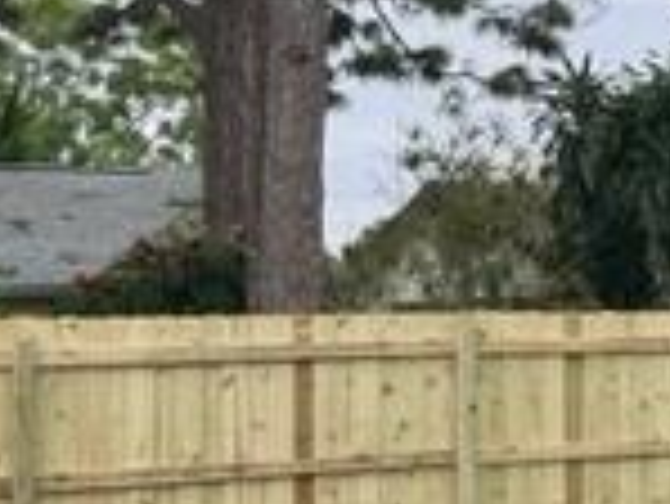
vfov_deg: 14.4
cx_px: 1344
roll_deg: +1.9
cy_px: 261
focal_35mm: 103
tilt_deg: +0.4
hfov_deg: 15.3
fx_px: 1995
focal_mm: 6.86
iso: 80
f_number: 1.78
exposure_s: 1/1171
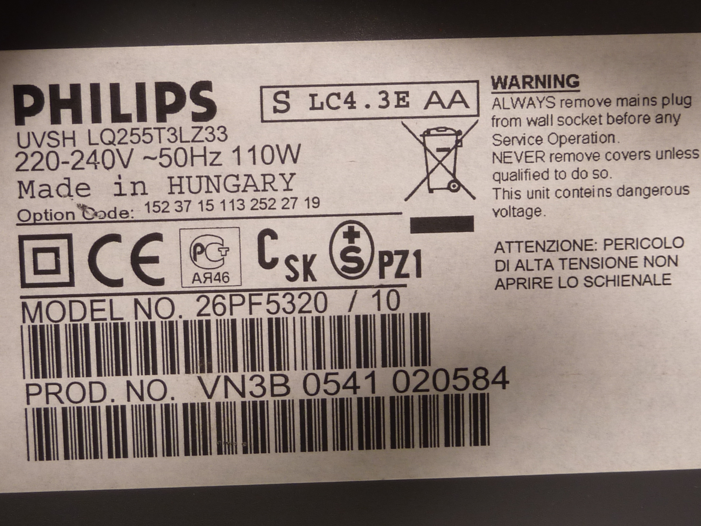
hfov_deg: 24.4
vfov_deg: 18.4
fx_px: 1620
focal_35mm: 80
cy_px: 263
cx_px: 350
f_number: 3.7
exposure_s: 1/40
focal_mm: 7.3
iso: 80
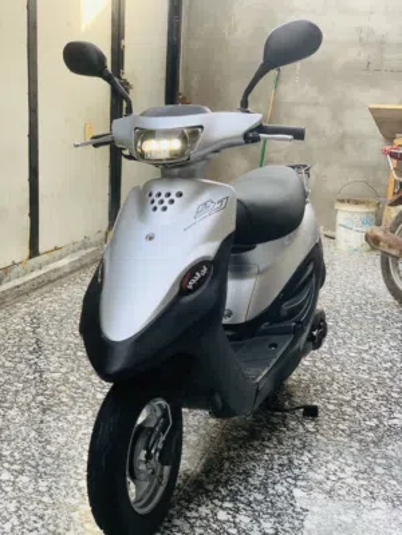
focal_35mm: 52
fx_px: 805
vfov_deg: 36.8
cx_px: 201
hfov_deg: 28.0
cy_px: 268
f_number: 2.4
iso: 40
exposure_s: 1/122
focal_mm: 6
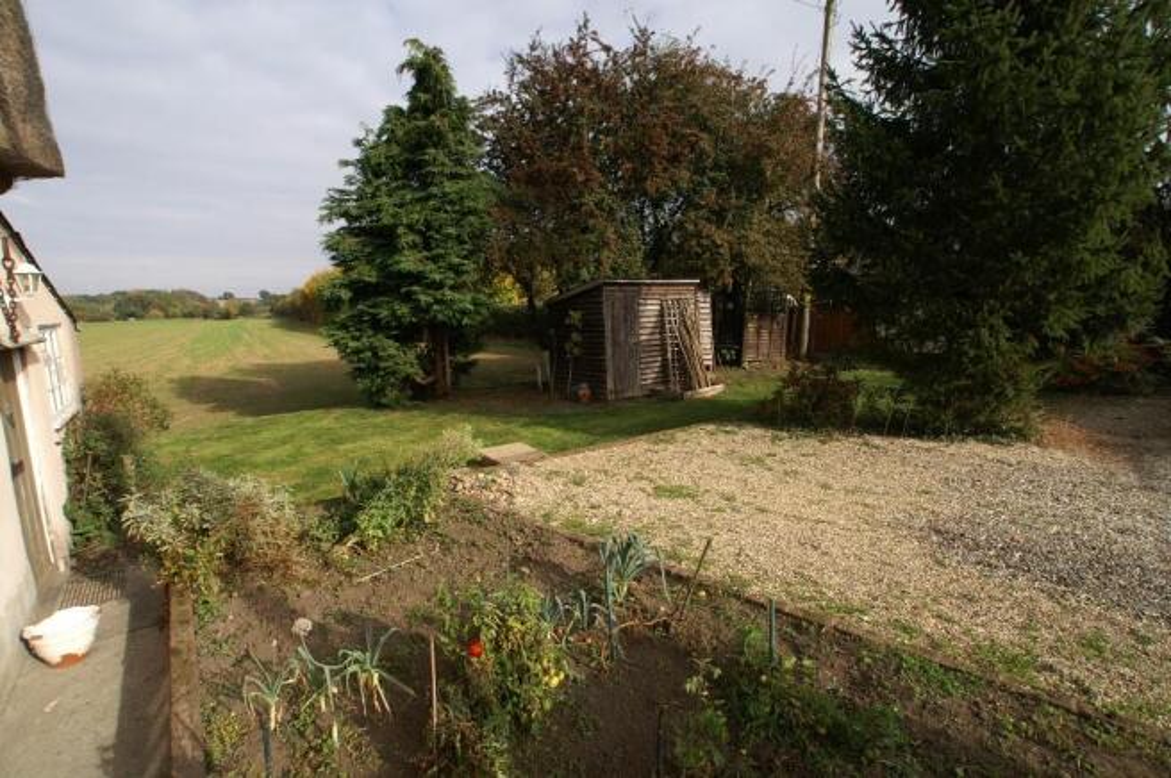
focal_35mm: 16
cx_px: 586
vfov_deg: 71.9
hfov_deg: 95.0
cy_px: 389
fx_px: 536
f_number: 10
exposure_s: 1/125
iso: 100
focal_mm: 11
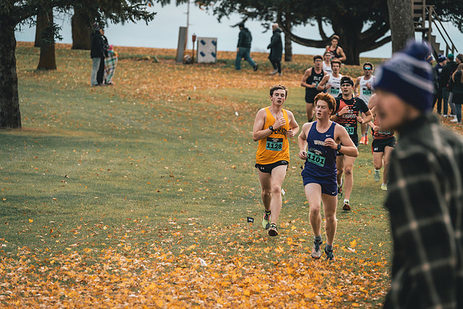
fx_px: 3430
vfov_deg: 5.2
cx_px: 232
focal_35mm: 267
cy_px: 154
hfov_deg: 7.7
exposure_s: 1/1000
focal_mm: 264
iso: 400
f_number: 6.3
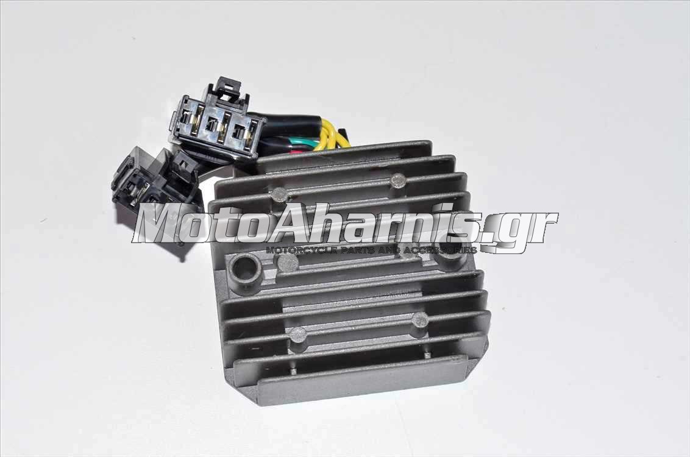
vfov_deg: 16.5
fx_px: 1578
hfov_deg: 24.7
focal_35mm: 82
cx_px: 345
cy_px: 228
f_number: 13
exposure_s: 1/100
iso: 160
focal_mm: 55
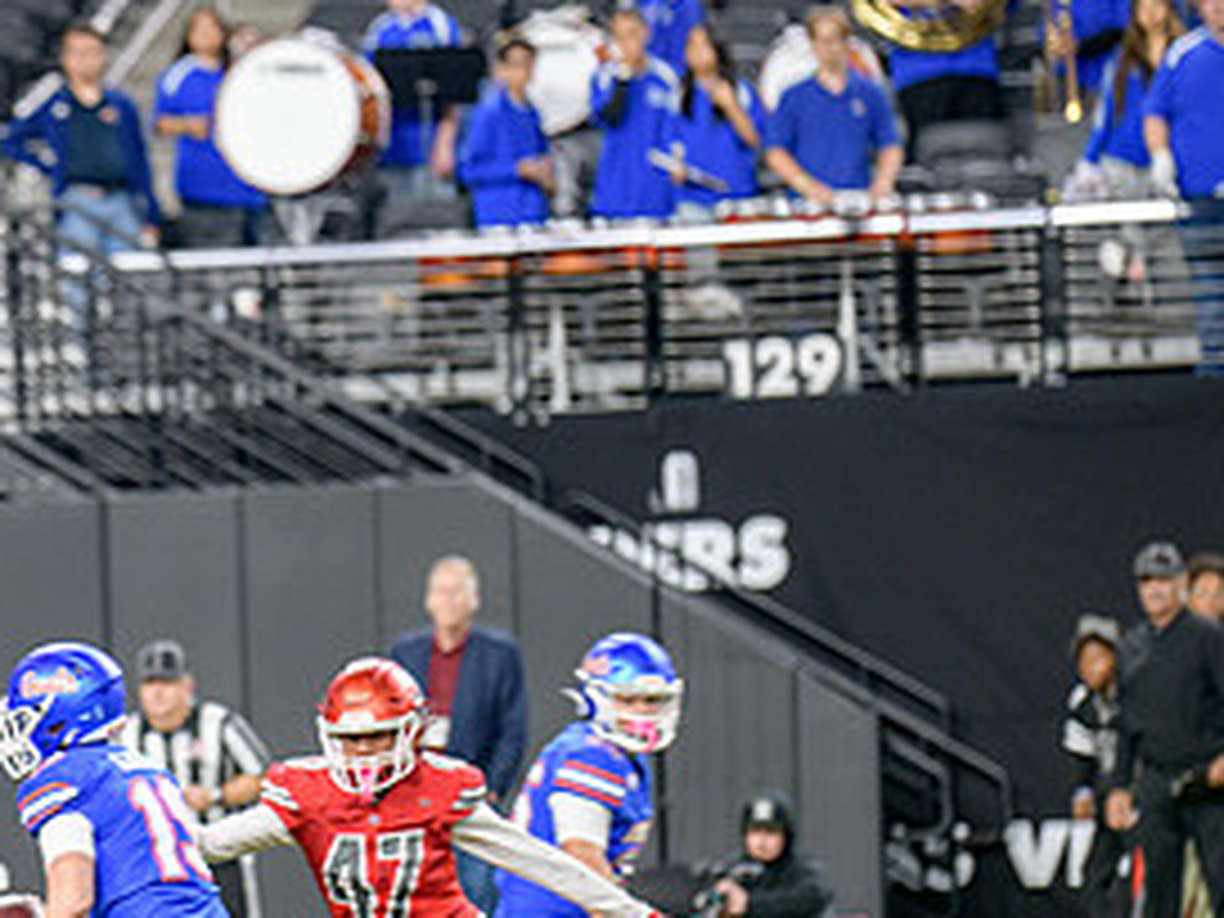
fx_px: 15947
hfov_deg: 4.4
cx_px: 86
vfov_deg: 3.3
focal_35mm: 451
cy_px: 673
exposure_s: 1/400
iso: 1000
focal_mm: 220
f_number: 2.8
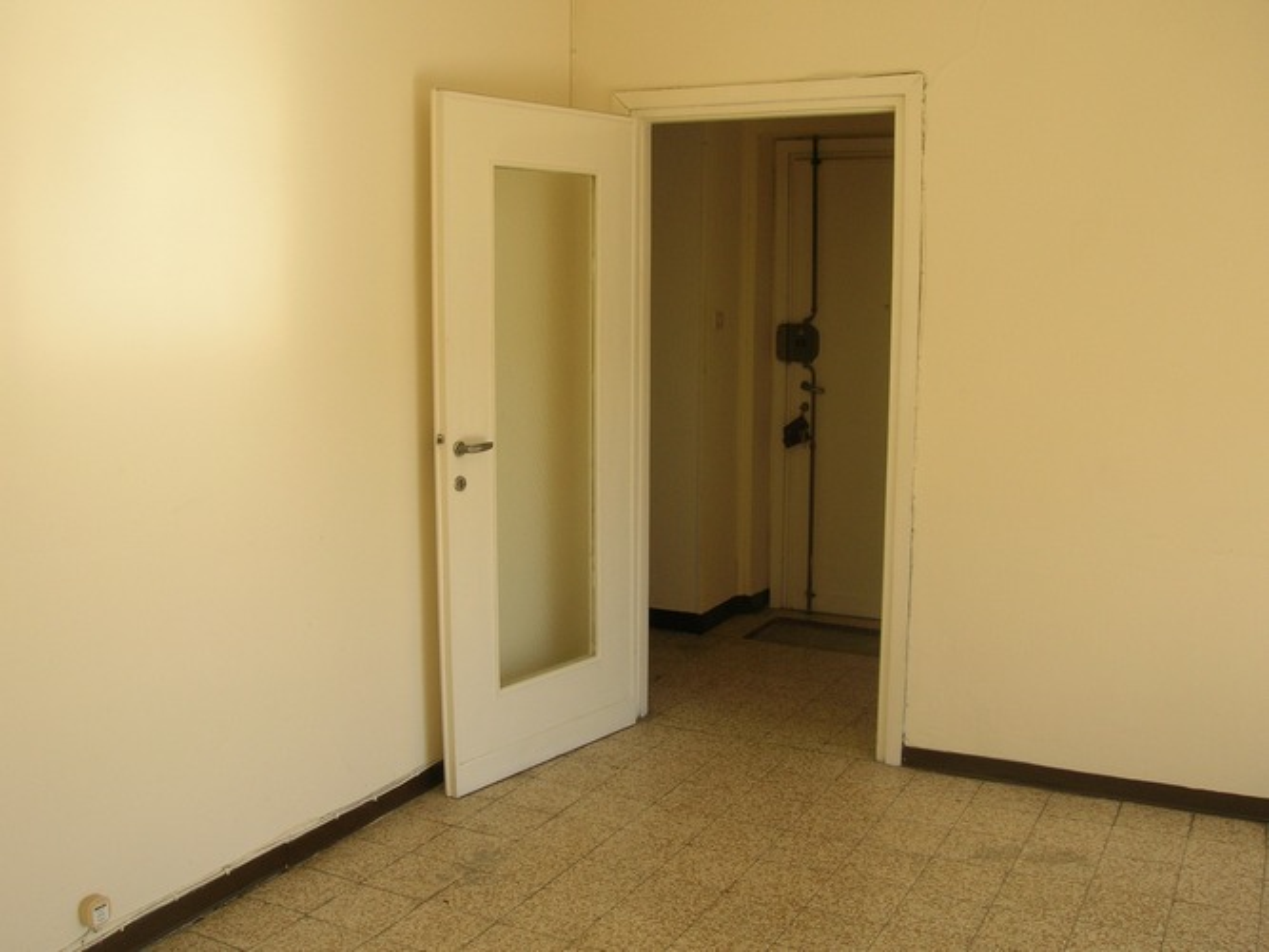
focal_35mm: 34
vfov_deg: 41.8
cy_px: 476
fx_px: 1246
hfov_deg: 54.0
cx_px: 634
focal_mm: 5.7
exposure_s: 1/63.2
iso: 50
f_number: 4.9
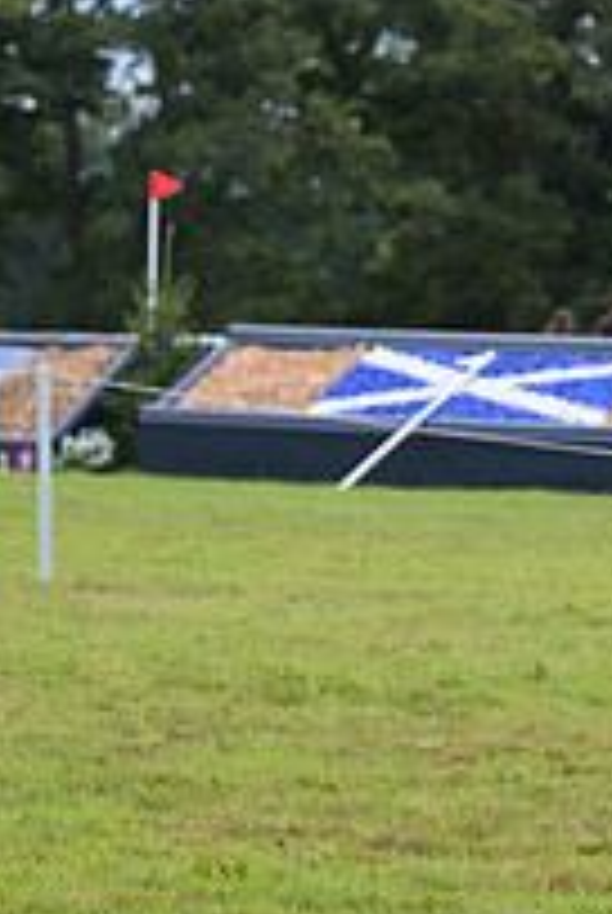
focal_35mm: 328
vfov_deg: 6.3
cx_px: 1300
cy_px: 178
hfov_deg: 4.1
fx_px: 8335
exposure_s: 1/1250
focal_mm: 115
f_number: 5.6
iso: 640
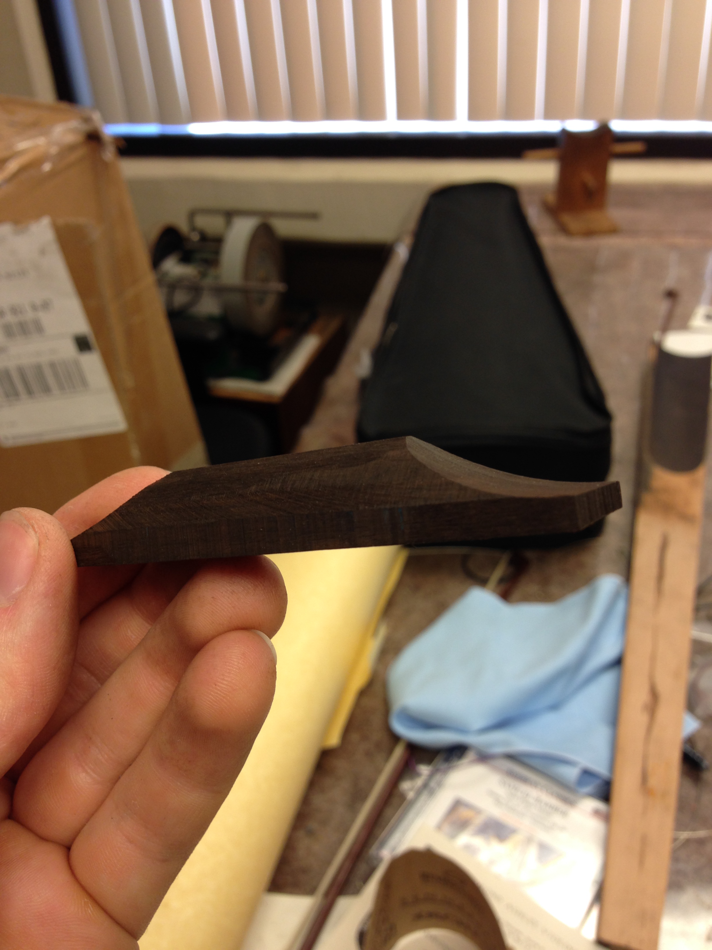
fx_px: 905
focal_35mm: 33
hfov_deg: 42.9
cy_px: 475
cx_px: 356
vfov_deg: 55.4
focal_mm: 4.12
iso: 50
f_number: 2.4
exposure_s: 1/30
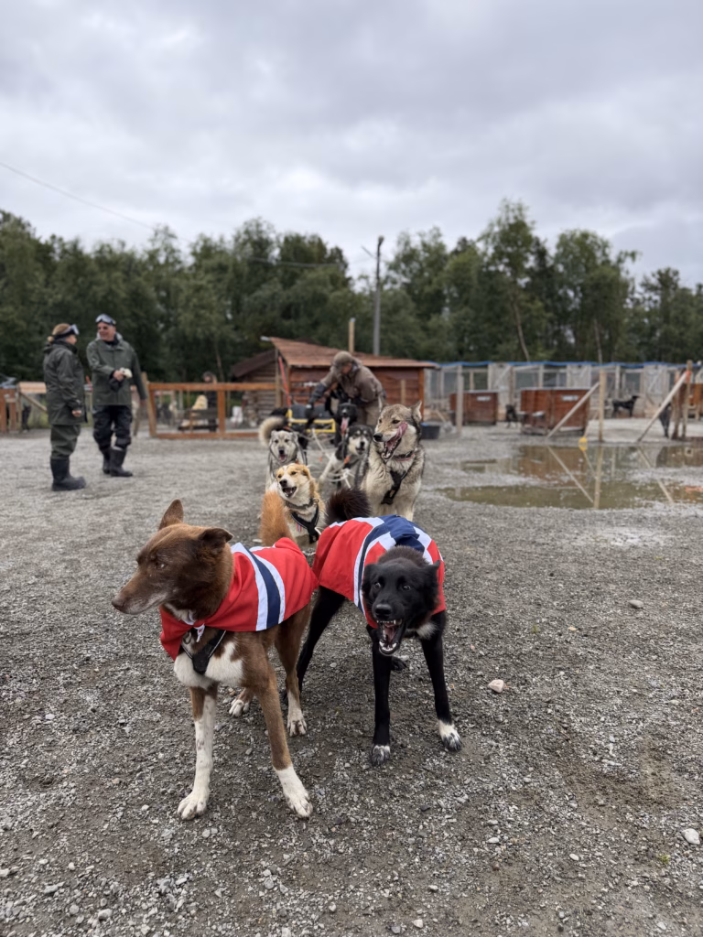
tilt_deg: -5.4
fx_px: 650
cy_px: 468
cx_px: 352
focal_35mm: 24
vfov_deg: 71.6
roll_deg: +2.0
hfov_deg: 56.8
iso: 100
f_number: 1.78
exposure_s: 1/1812
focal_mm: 6.76
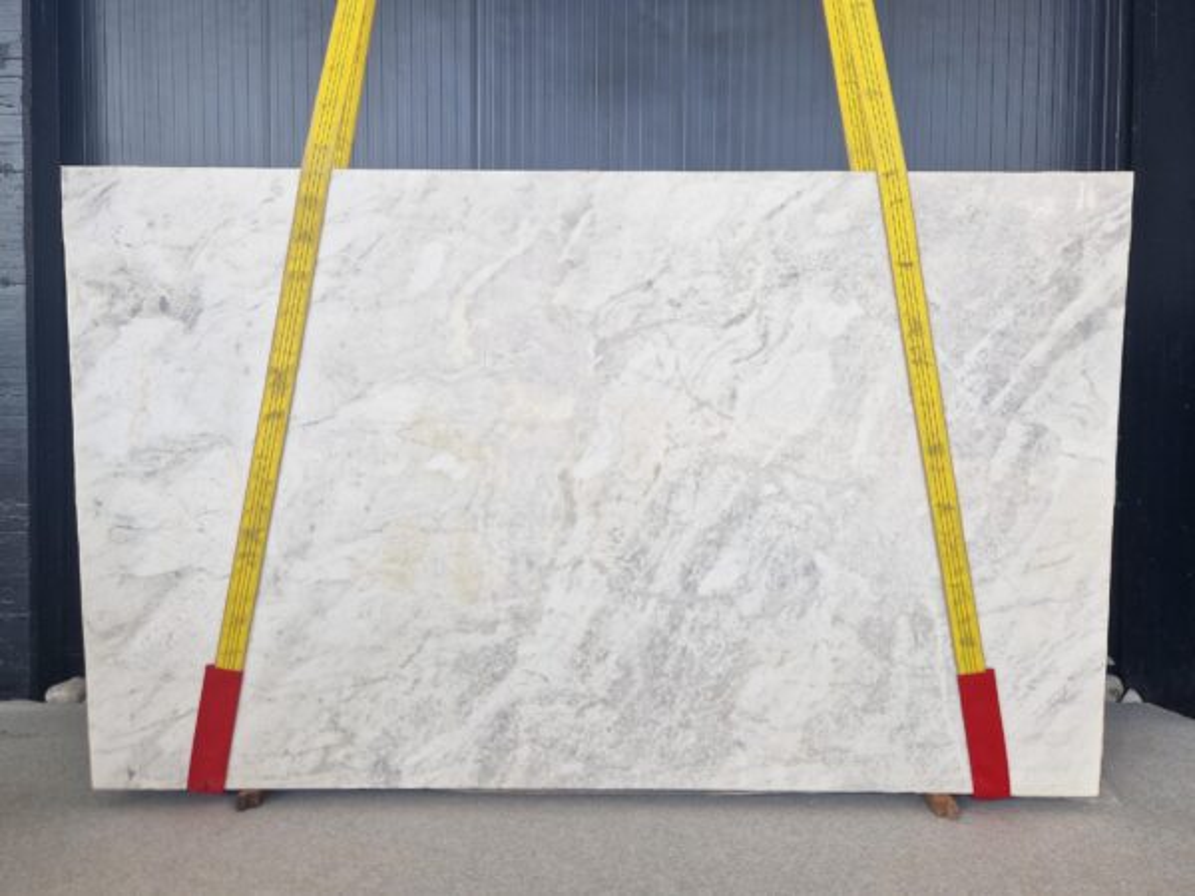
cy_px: 448
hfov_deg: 73.9
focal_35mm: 23
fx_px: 794
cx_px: 598
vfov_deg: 58.9
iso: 50
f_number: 1.8
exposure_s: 1/182
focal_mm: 5.4
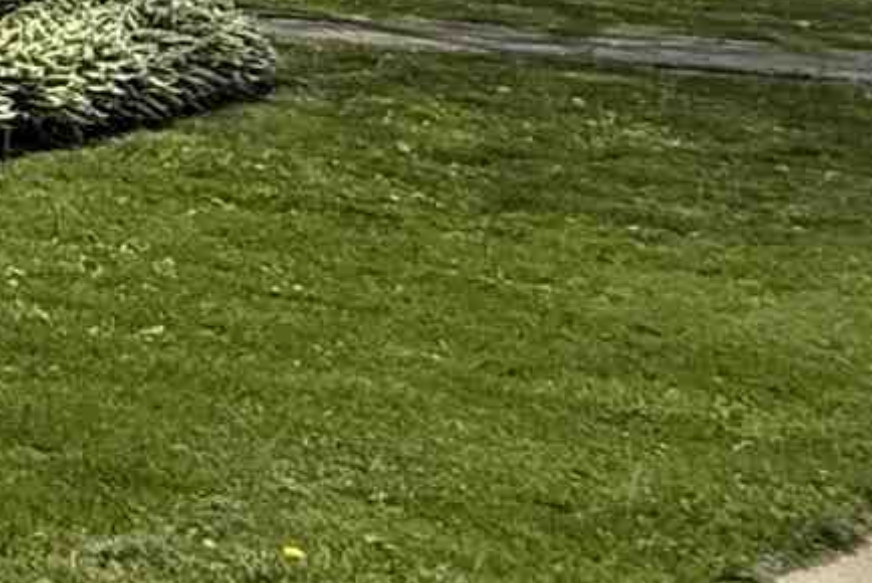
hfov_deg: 11.5
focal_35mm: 103
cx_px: -1718
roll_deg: -0.2
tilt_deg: +12.3
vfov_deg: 11.7
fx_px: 2496
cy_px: -655
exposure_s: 1/2841
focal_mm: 2.22
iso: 80
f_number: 2.2
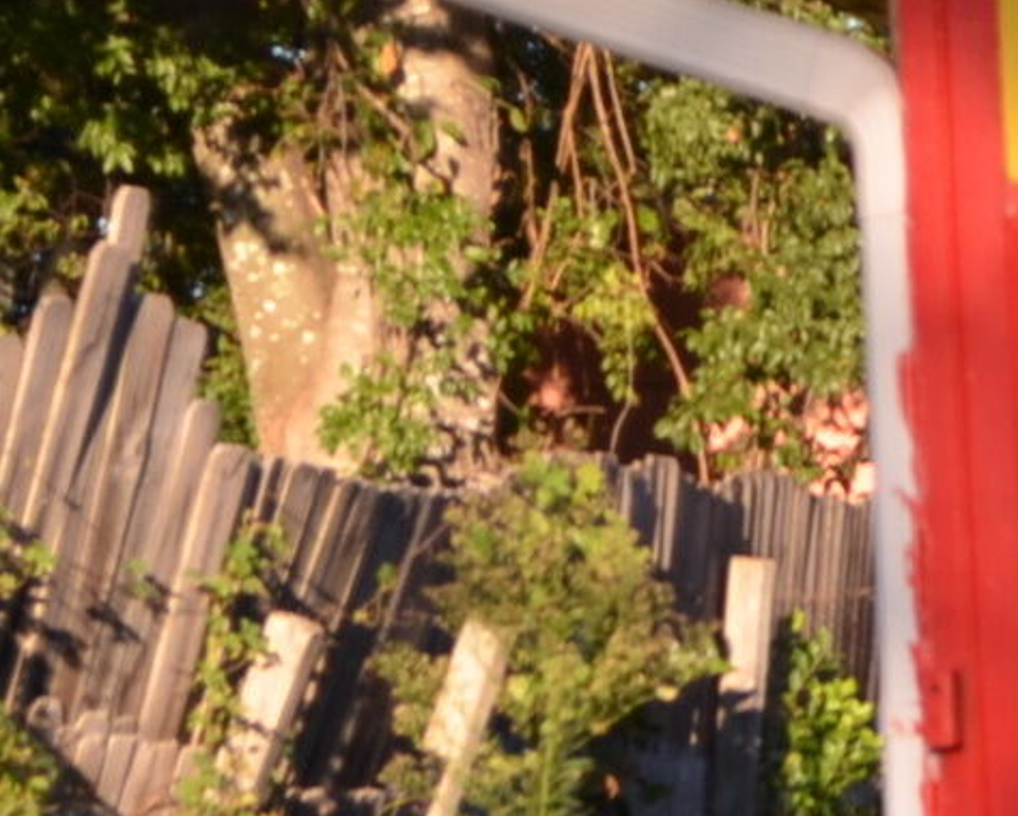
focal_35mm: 351
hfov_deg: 5.4
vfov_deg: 4.4
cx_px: 2135
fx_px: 10582
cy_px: 1350
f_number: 7.1
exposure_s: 1/200
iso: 200
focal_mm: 48
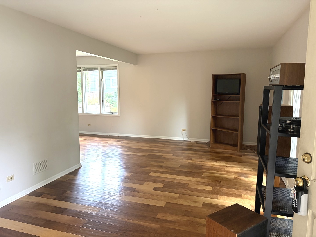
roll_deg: -0.1
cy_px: 118
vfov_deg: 53.1
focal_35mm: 26
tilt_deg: -6.7
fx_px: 237
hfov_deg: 67.3
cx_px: 158
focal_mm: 5.96
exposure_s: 1/60
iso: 250
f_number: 1.6
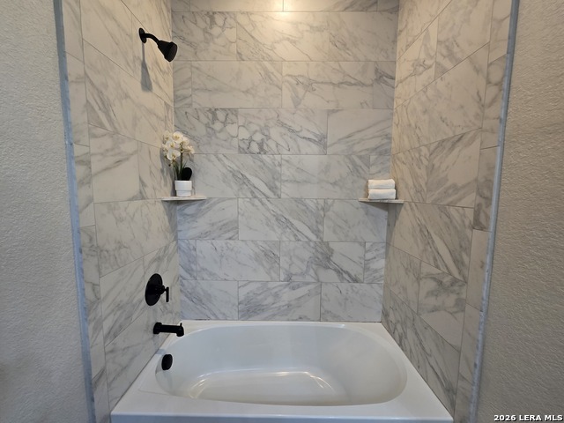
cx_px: 282
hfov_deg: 106.2
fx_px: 212
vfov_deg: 89.9
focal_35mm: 13
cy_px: 212
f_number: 2.2
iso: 125
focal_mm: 2.2
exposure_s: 1/60
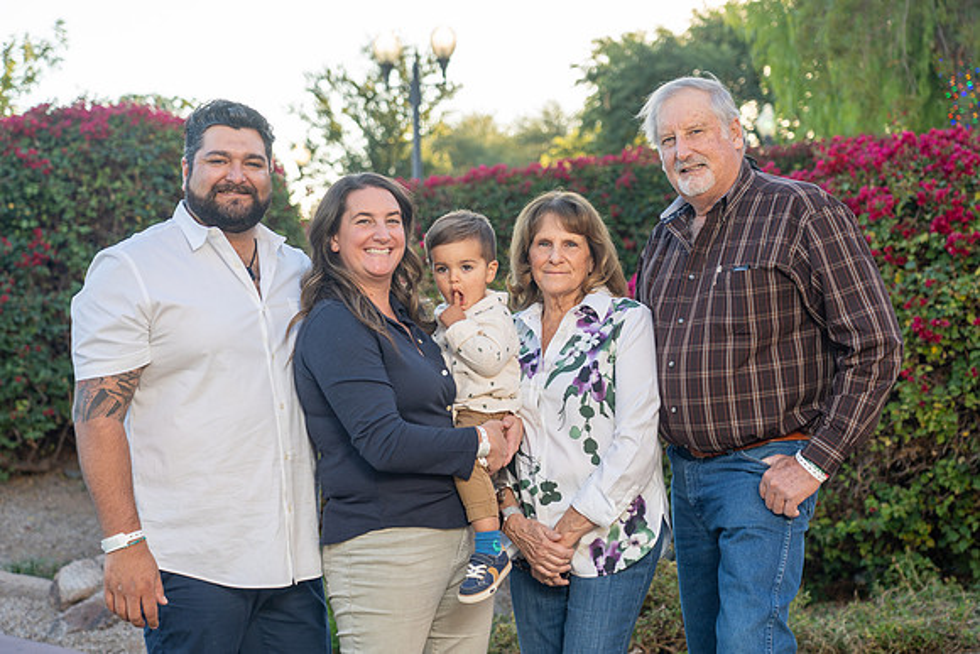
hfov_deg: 35.0
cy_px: 327
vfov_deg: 23.8
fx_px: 1552
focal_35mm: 57
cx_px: 490
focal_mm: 57
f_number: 4
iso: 160
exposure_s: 1/200
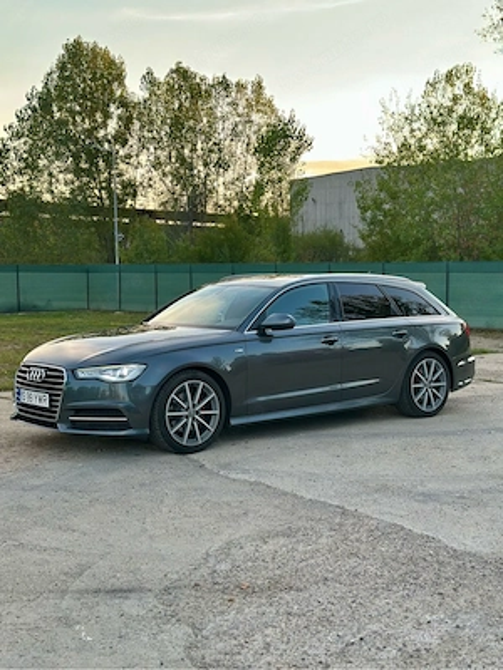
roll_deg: -0.4
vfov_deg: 39.7
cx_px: 252
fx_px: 930
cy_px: 335
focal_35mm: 48
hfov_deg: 30.3
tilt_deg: -3.8
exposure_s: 1/317
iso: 80
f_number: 1.78
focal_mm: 6.86
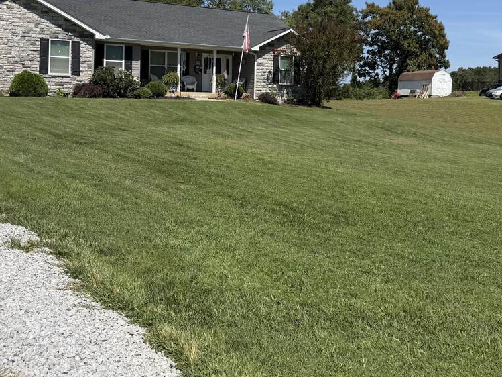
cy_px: 101
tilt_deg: +0.9
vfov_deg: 34.5
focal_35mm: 41
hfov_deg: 45.8
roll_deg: -0.8
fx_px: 595
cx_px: 247
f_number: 1.78
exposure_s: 1/5319
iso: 80
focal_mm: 6.76
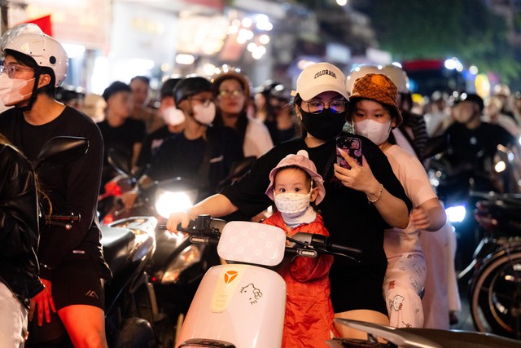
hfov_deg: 22.9
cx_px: 260
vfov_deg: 15.4
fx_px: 1288
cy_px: 174
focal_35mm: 89
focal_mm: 89
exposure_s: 1/160
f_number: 2.8
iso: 5000
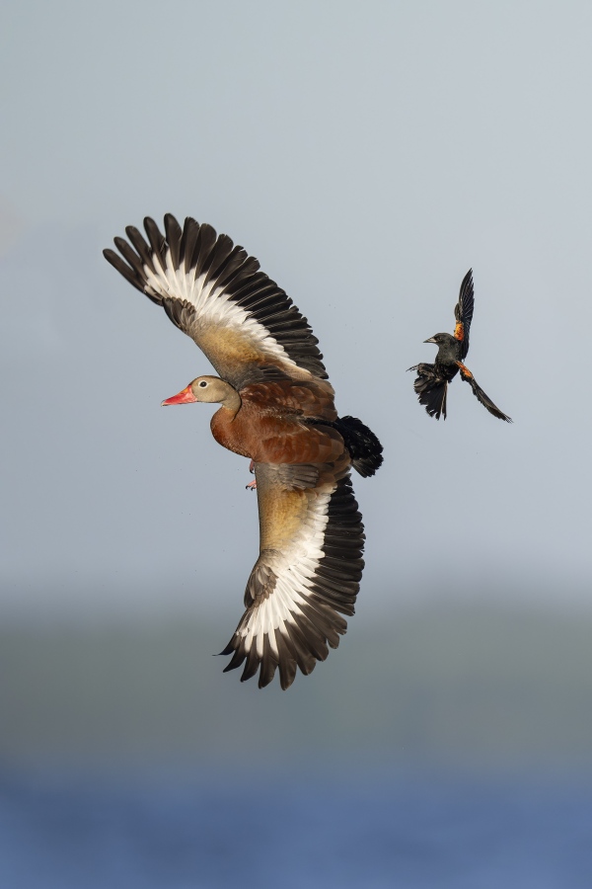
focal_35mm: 900
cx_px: 296
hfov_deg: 1.5
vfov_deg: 2.3
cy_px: 444
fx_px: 22198
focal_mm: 600
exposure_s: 1/4000
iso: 640
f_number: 4
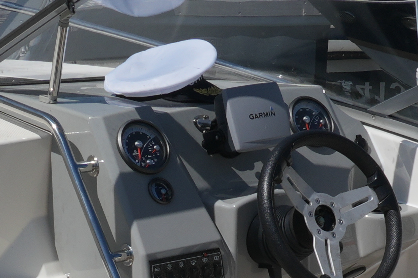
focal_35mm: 135
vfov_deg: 10.0
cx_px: 184
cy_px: 338
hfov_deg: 15.2
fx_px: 1567
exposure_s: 1/320
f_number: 11
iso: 100
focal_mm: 16
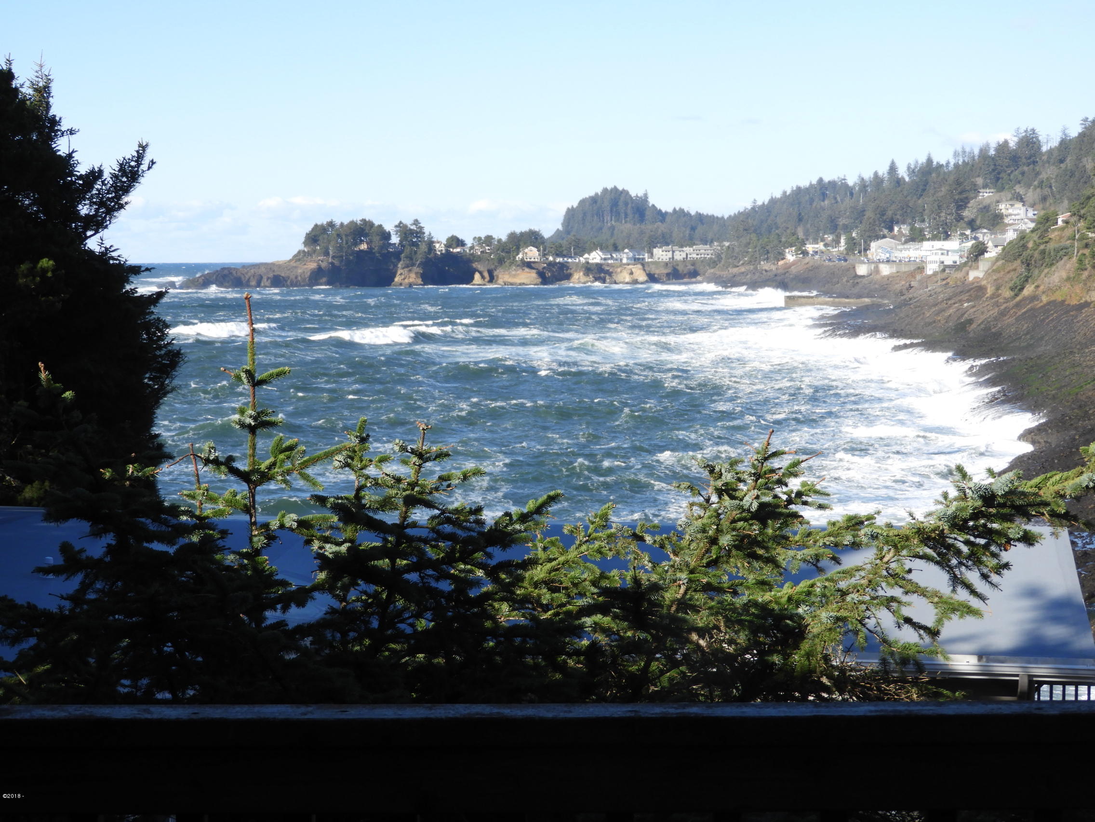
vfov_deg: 21.0
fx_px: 2214
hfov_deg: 27.8
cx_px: 548
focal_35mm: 70
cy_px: 411
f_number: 4.5
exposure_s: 1/500
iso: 100
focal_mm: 12.5
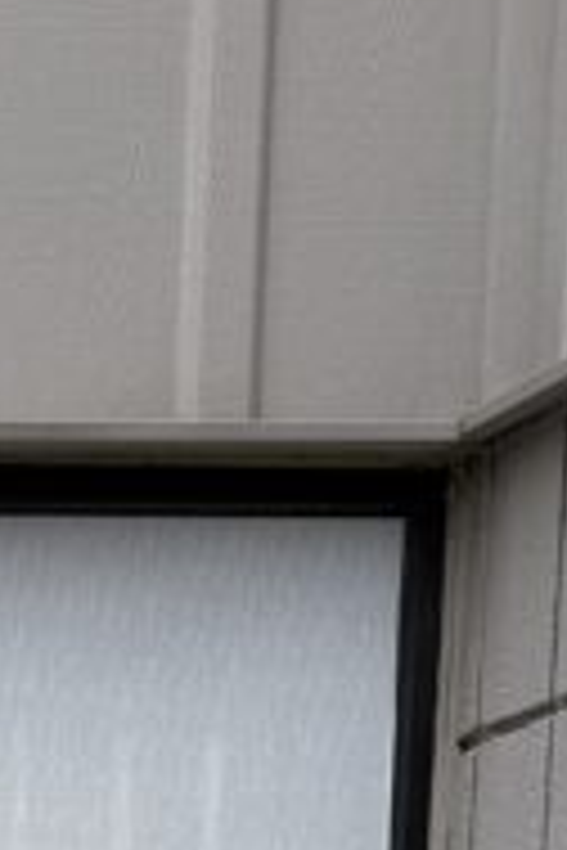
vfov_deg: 12.7
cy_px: 1871
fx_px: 3189
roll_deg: +0.0
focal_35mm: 135
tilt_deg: -8.0
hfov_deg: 8.5
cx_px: -1134
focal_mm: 6.76
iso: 80
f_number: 1.78
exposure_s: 1/1271
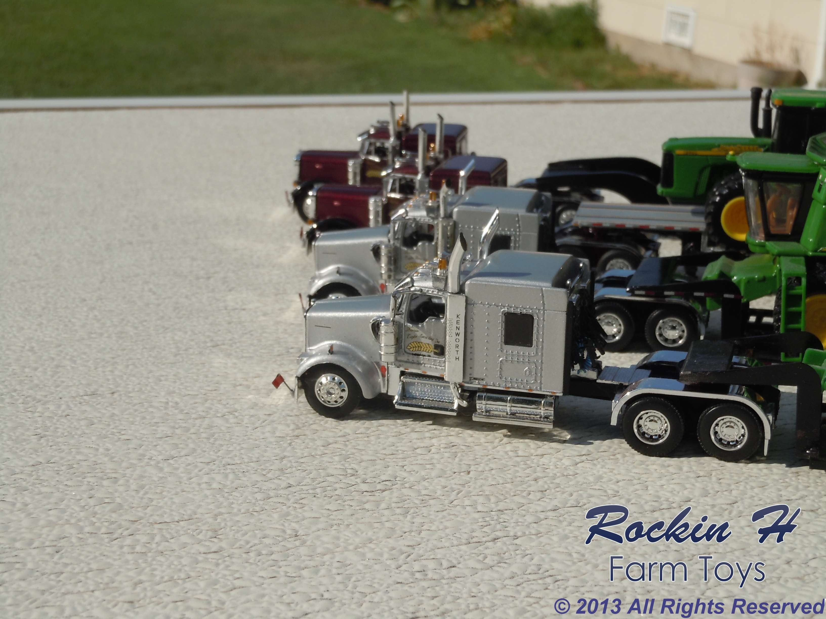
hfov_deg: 30.7
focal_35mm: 63
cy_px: 310
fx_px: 1503
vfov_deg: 23.3
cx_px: 413
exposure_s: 1/320
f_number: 10
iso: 100
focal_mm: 11.2
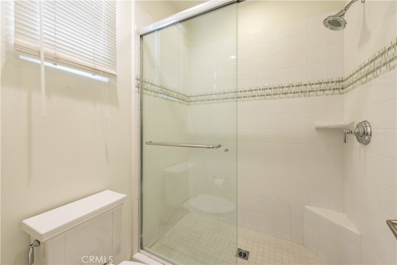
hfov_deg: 104.2
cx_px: 198
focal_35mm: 14
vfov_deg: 81.2
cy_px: 132
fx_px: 154
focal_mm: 14
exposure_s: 1/80
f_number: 4.5
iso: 400
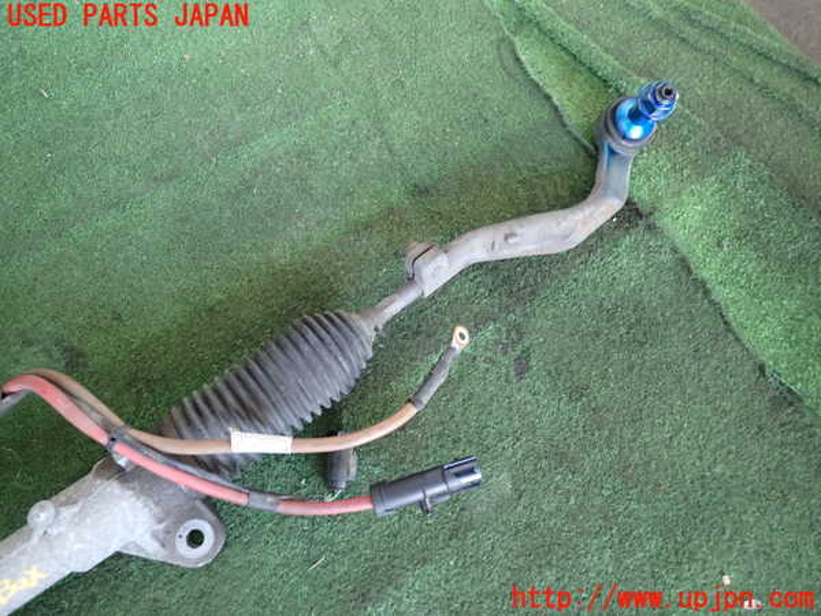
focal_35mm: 25
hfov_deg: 69.4
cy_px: 308
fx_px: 593
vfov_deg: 54.9
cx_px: 410
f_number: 2
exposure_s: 1/30
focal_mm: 4.5
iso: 250
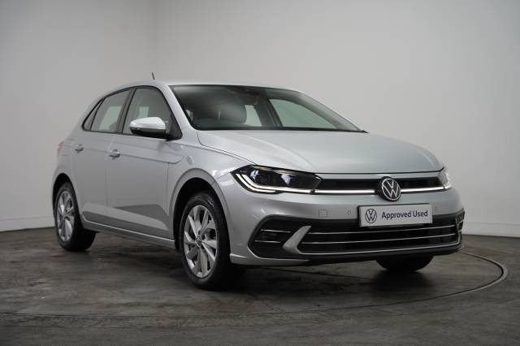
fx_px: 813
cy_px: 173
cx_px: 260
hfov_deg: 35.5
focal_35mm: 56
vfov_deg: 24.0
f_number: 4
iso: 640
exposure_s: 1/160
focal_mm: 56.3
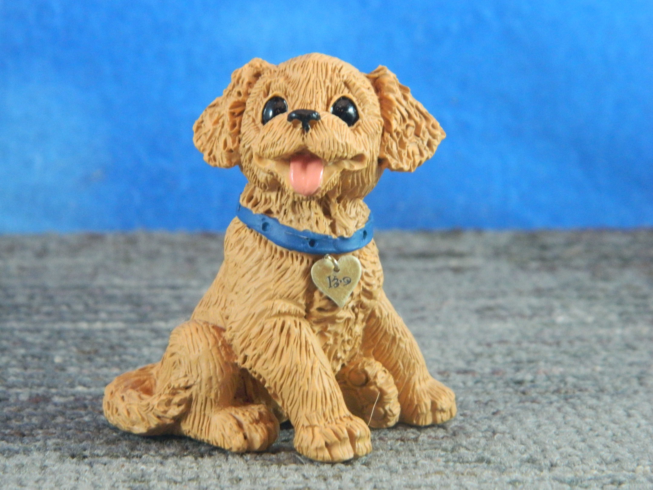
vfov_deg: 11.5
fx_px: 2433
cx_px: 326
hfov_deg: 15.3
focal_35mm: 129
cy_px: 245
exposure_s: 1/13
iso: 400
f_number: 4.7
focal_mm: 23.2
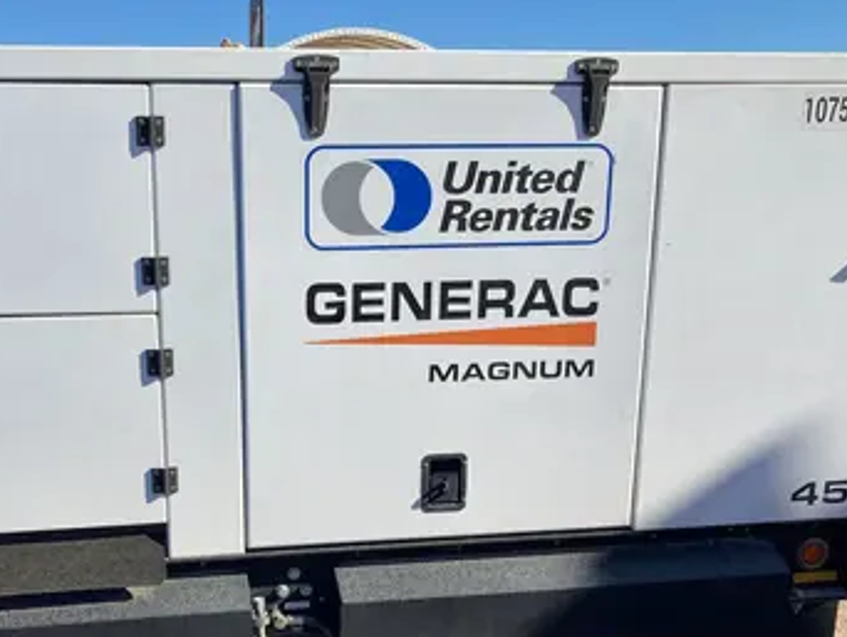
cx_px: 287
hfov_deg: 41.5
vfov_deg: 31.4
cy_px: 504
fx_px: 1102
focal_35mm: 45
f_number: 1.8
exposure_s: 1/2183
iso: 20
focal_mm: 3.99
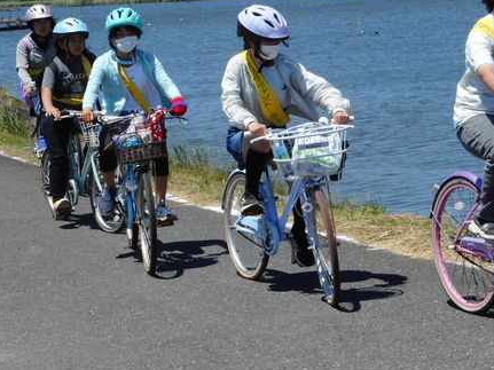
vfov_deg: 11.9
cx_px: 305
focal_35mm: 124
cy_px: 139
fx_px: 1769
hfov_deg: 15.9
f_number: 5.6
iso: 80
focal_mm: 15.9
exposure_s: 1/400
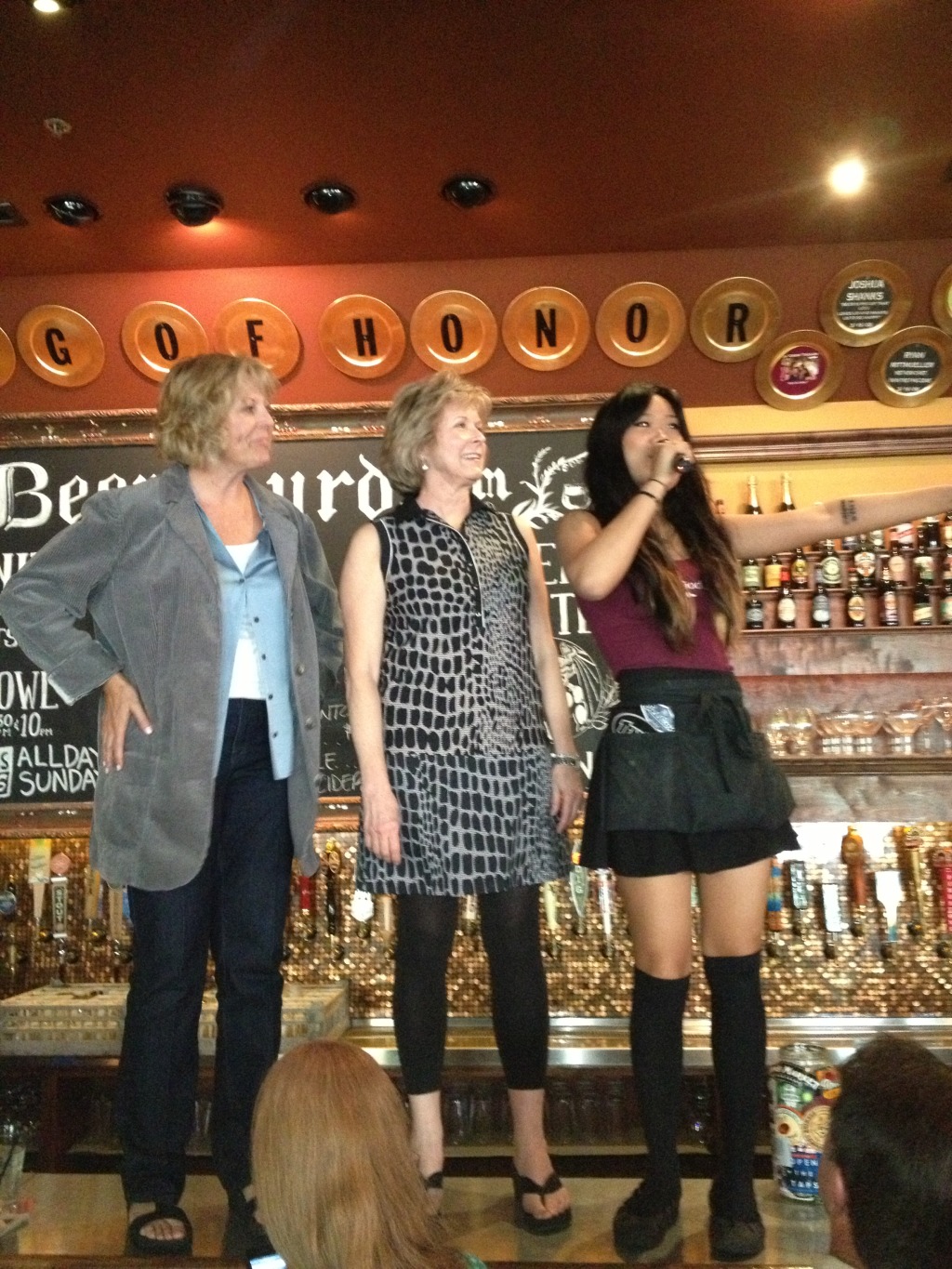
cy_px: 634
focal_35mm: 35
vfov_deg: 52.6
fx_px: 1283
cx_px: 476
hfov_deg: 40.7
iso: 800
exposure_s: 1/16
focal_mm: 4.28
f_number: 2.4
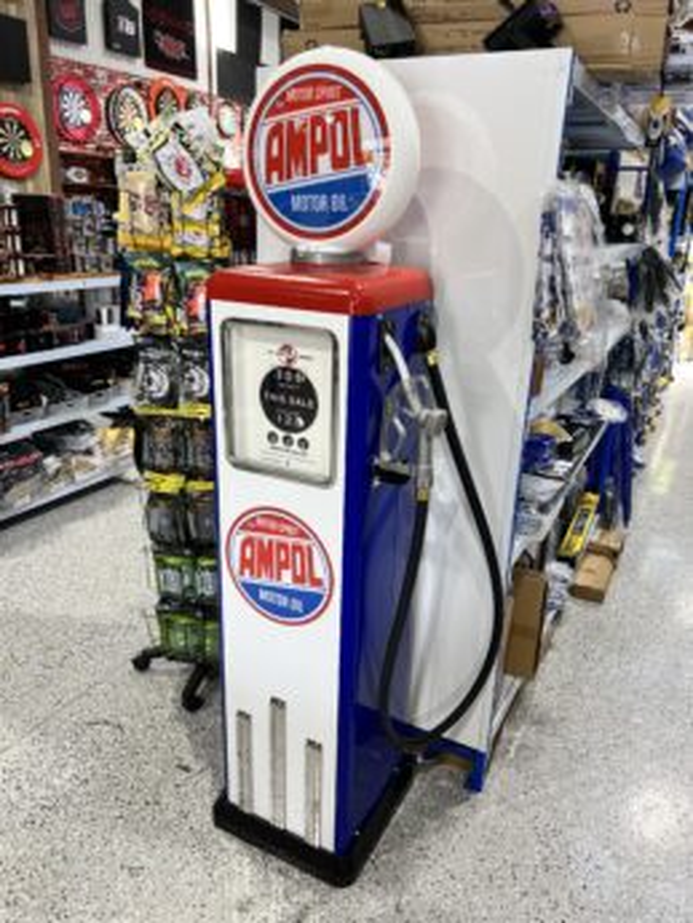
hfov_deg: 53.1
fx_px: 694
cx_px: 346
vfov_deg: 67.3
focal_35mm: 26
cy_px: 462
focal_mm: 5.7
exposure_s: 1/102
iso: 64
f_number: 1.5
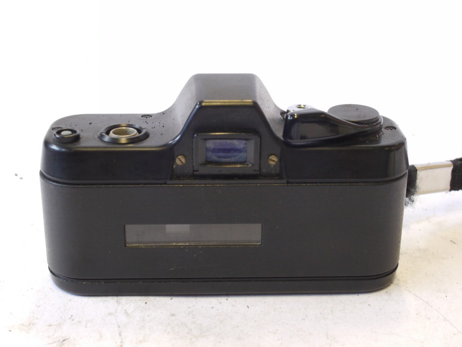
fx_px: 801
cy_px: 174
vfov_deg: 24.4
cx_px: 231
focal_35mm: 60
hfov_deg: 32.2
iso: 800
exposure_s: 1/20
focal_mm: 30
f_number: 10
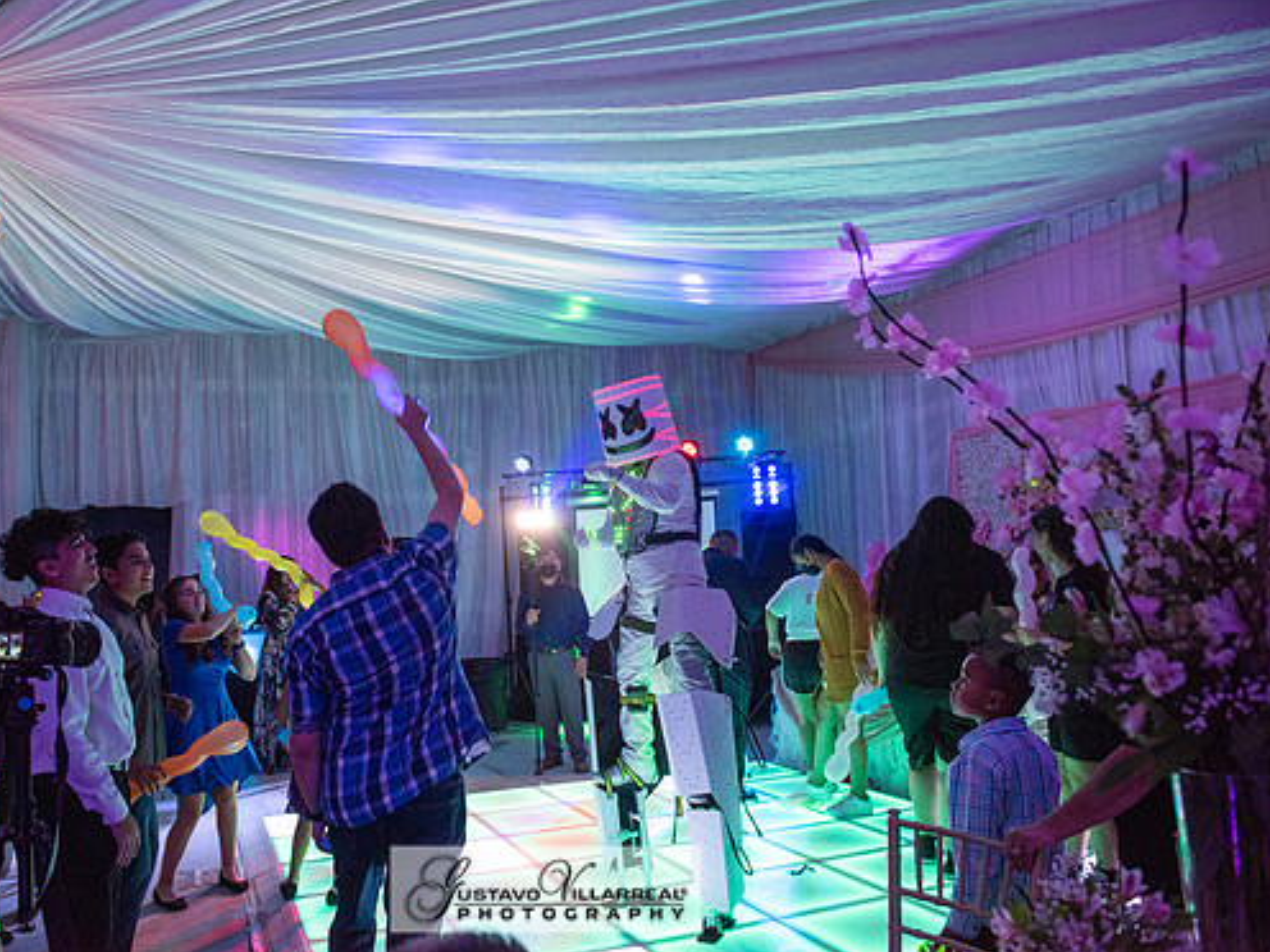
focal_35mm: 27
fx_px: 991
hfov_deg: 65.0
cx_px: 545
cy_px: 493
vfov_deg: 51.3
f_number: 4
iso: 1250
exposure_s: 1/160
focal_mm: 24
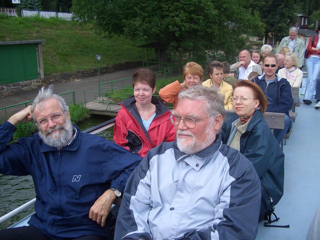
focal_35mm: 35
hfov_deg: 52.6
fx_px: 324
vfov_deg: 40.7
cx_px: 160
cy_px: 120
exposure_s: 1/500
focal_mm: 5.8
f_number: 2.6
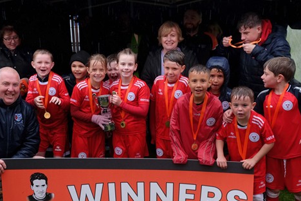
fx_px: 343
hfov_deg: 47.4
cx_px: 137
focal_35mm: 41
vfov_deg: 32.4
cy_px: 128
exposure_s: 1/160
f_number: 4.5
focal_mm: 21.4
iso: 400
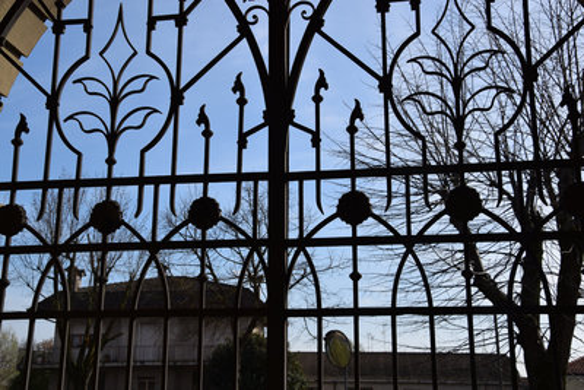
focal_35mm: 48
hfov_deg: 41.1
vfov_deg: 28.1
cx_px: 292
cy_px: 195
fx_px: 779
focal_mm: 32
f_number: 9
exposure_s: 1/640
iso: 200
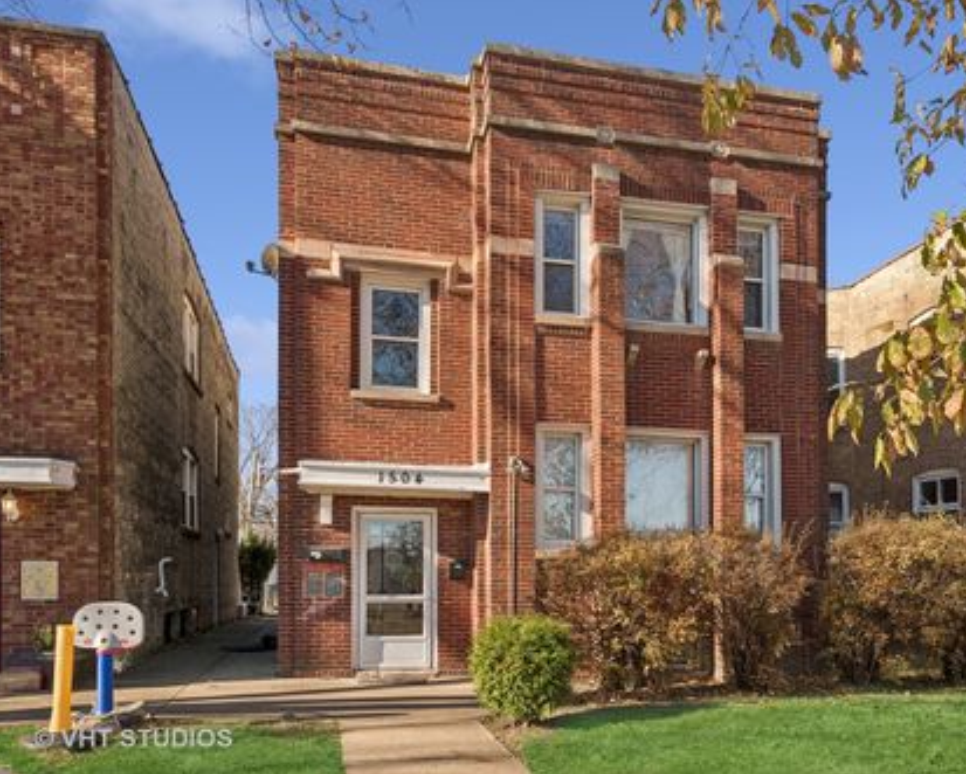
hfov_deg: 67.7
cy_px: 388
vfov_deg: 56.8
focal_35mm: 25
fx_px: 715
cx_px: 557
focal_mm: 22
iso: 200
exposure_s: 1/250
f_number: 8
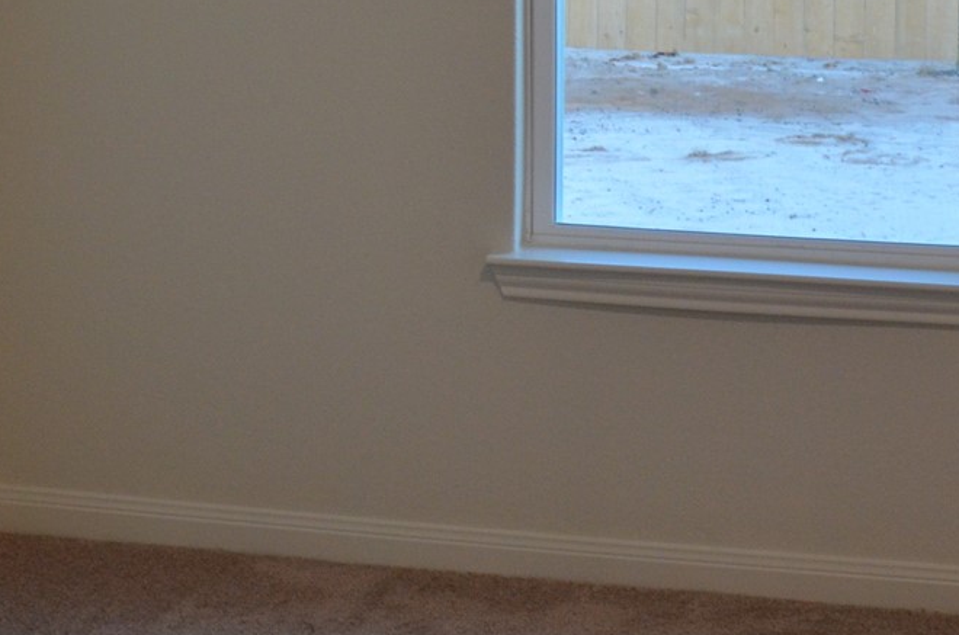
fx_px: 2897
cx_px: 271
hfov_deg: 18.7
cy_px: -258
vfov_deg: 12.0
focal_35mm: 109
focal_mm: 22
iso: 800
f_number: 4
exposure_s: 1/60
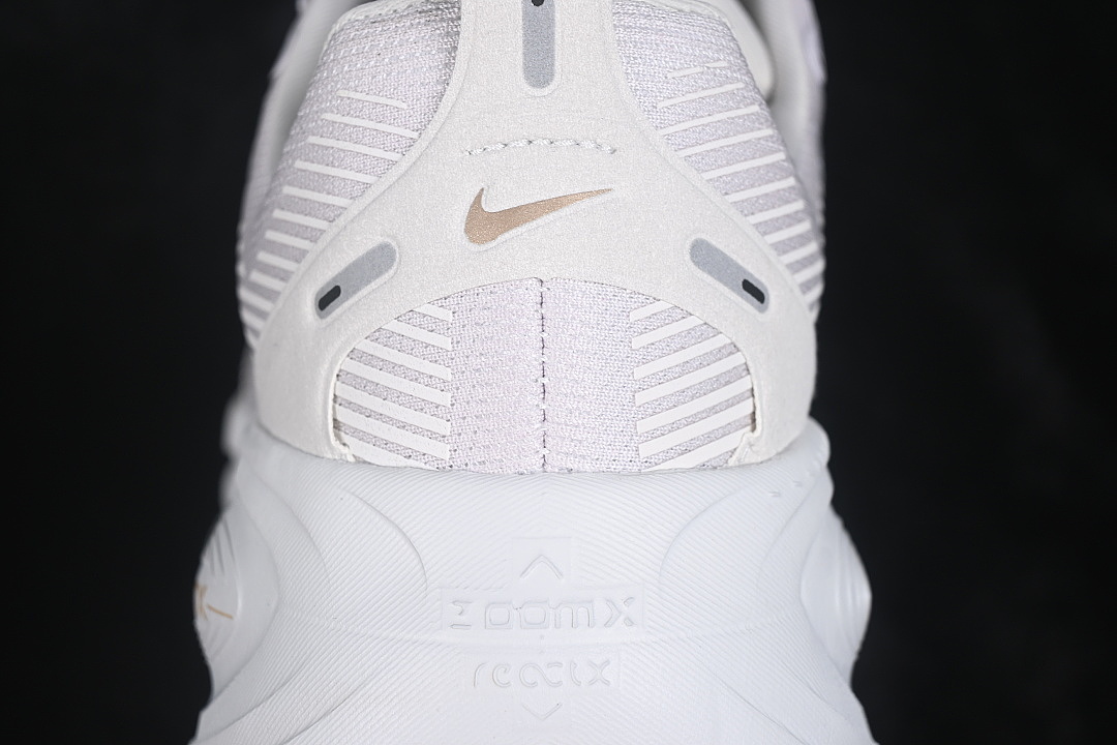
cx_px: 558
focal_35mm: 75
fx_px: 2327
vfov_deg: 18.2
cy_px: 372
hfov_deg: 27.0
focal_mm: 50
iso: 160
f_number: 7.1
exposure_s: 1/80
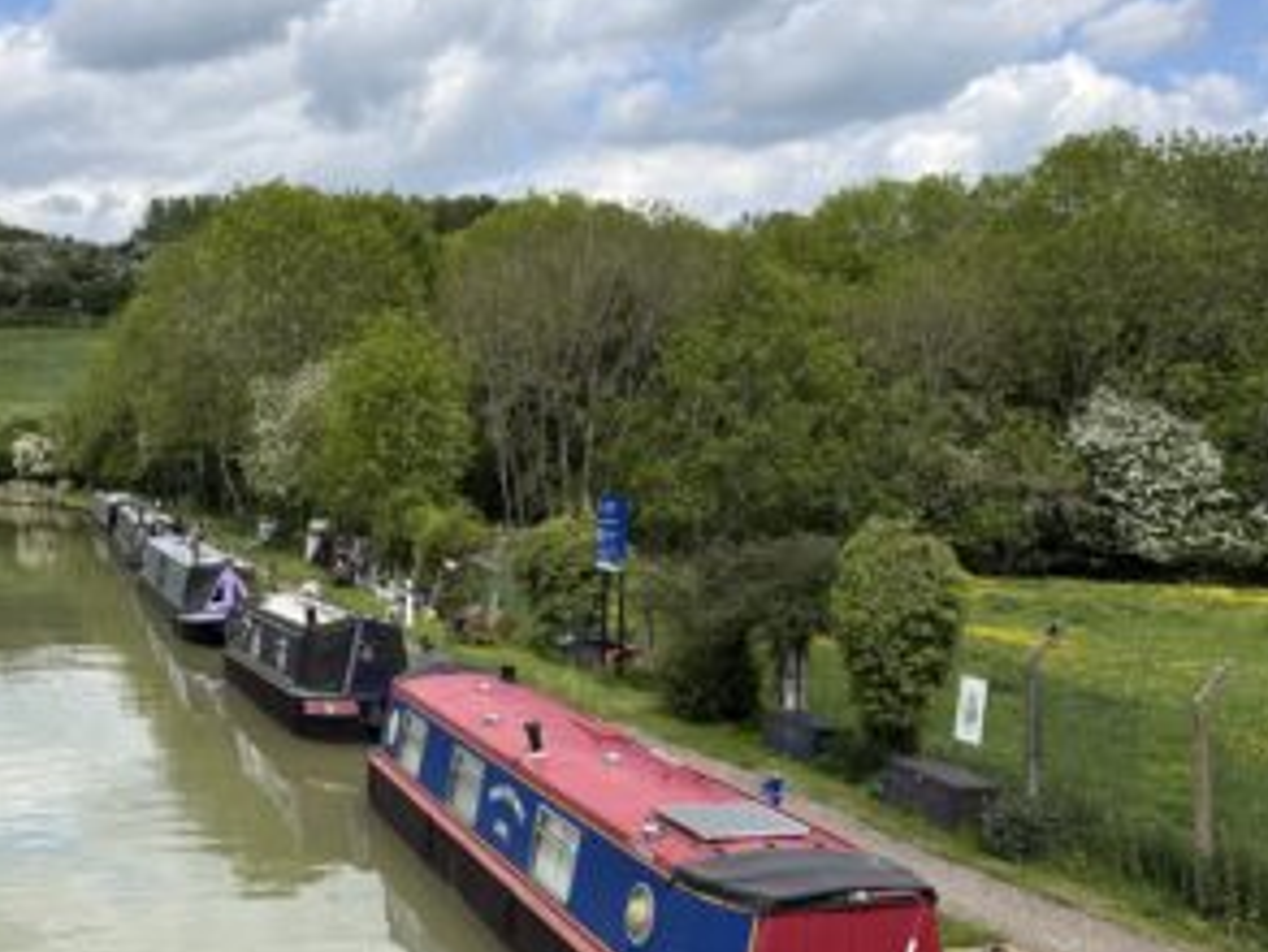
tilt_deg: -8.0
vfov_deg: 34.9
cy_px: 625
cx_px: 229
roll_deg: +1.3
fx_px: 1502
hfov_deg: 43.3
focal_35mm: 41
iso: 80
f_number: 1.78
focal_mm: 6.76
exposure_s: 1/3279
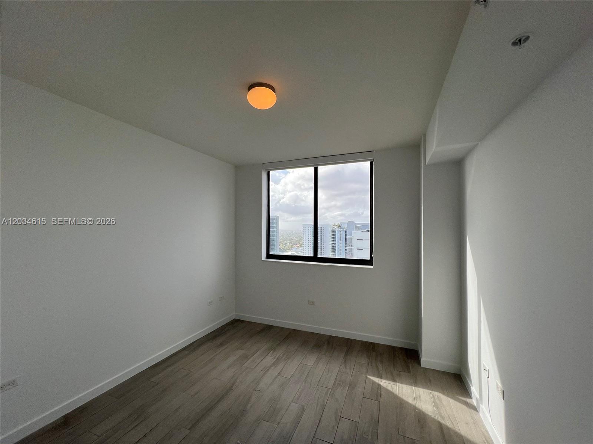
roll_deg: -0.1
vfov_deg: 89.9
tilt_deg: +1.4
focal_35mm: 13
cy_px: 222
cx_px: 296
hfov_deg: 106.2
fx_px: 223
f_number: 1.8
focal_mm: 1.57
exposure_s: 1/372
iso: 32
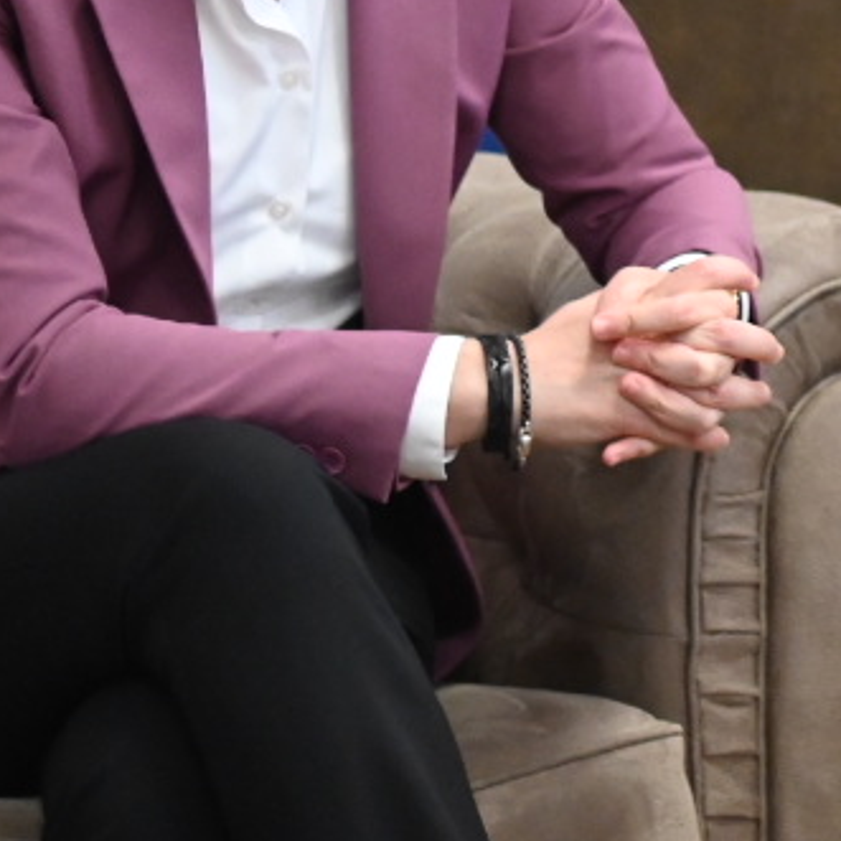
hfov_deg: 7.4
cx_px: 1679
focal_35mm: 229
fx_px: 6294
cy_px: -447
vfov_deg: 7.5
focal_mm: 55
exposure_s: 1/200
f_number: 4
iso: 5000
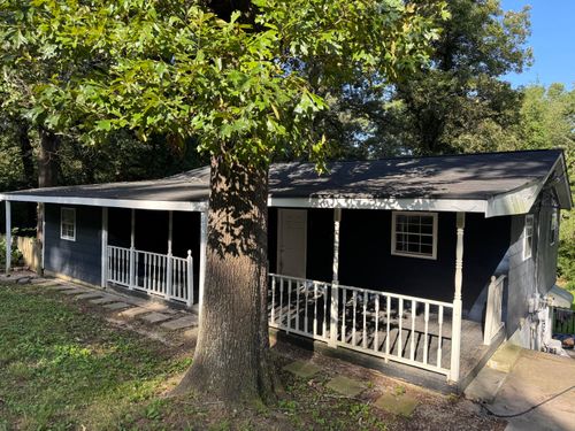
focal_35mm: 24
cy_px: 216
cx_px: 288
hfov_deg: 71.6
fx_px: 399
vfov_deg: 56.8
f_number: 1.78
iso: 80
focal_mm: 6.76
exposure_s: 1/506
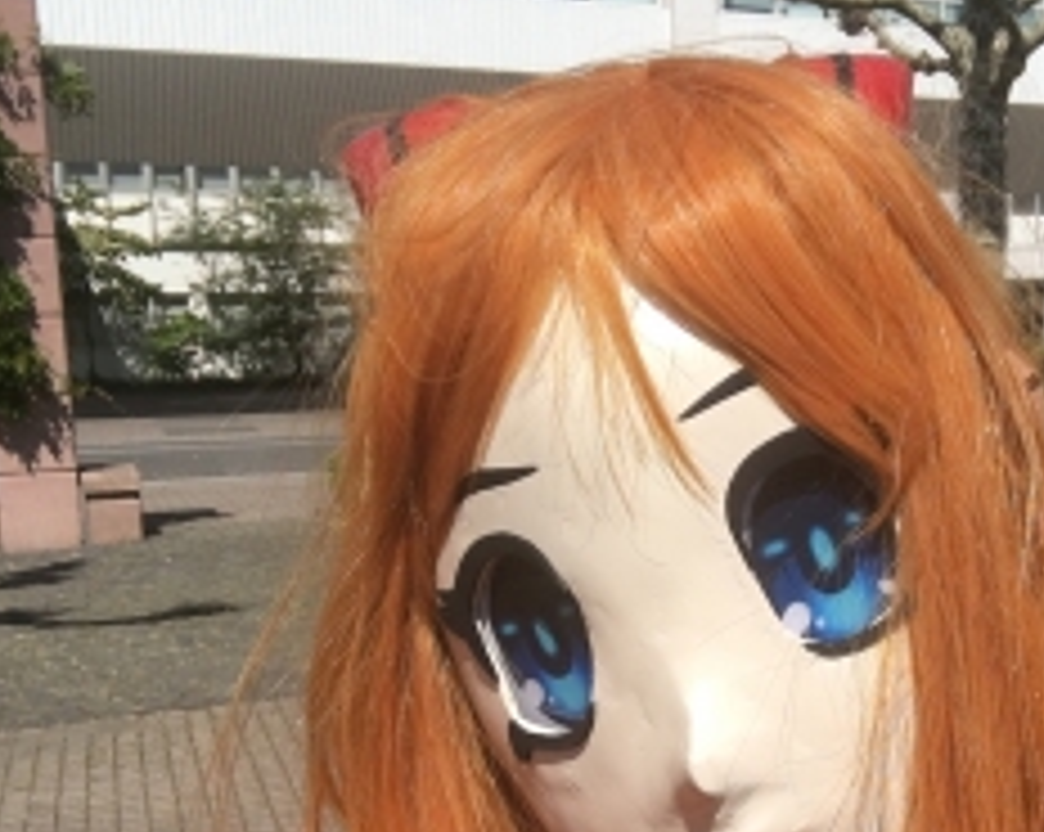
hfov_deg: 38.6
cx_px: 774
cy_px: 585
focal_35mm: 47
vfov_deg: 31.7
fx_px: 1450
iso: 32
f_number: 2.2
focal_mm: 2.65
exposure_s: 1/2475
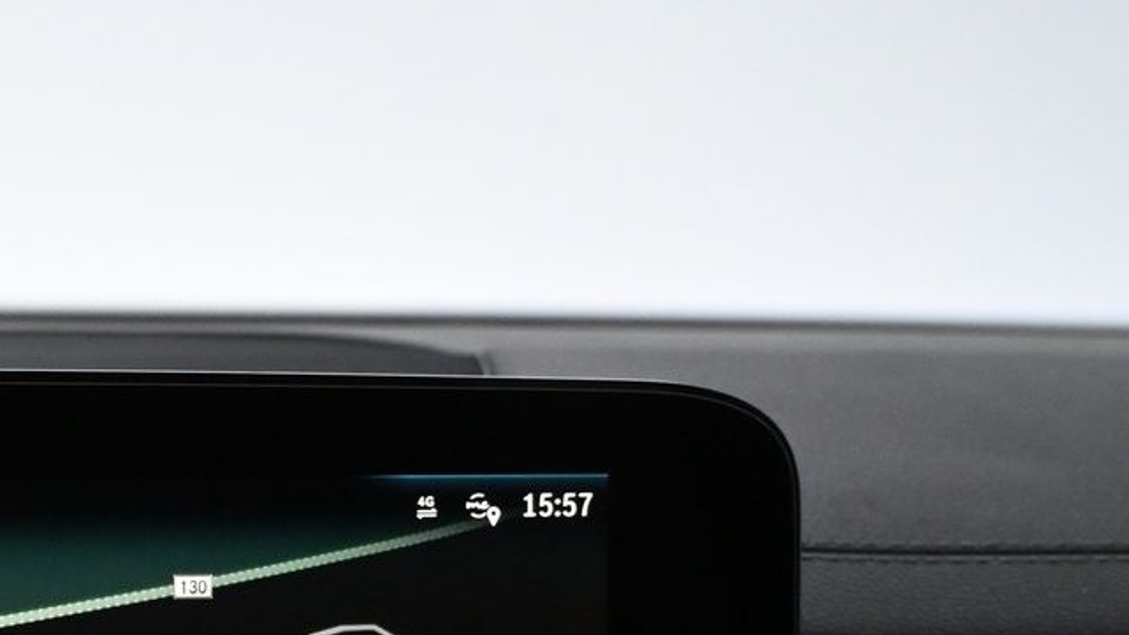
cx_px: -146
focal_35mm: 75
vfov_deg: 15.6
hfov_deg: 25.8
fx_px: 2255
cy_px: 686
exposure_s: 1/125
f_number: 3.8
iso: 3200
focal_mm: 19
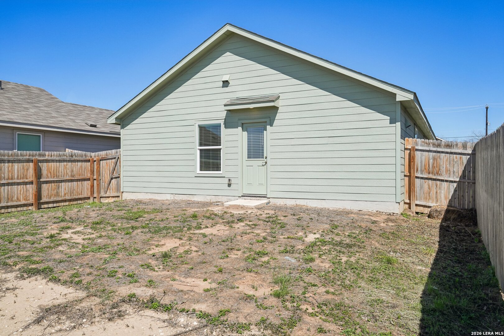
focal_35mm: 26
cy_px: 168
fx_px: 364
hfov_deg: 69.4
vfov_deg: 49.6
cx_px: 252
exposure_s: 1/1000
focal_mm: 26
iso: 200
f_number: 8
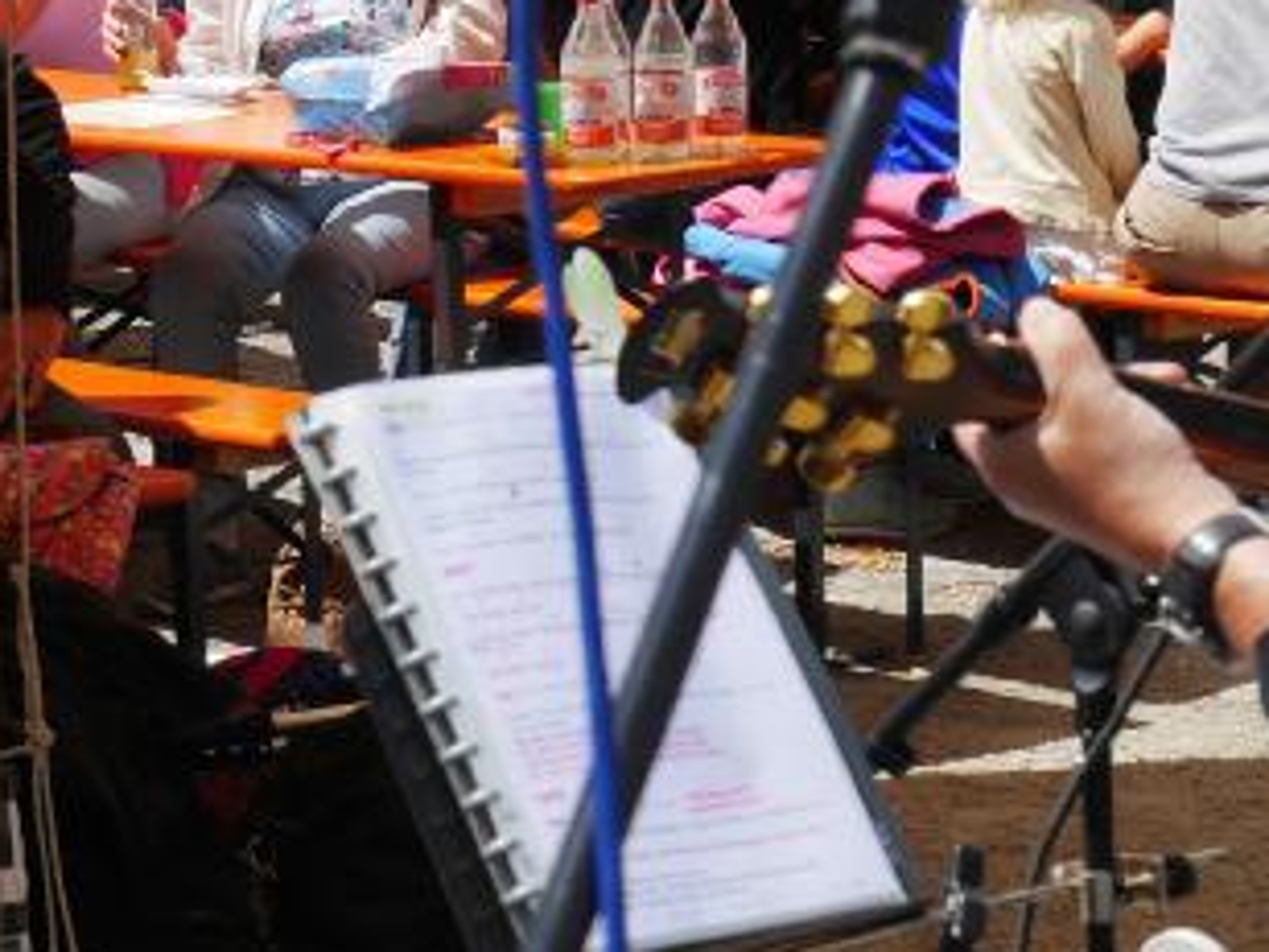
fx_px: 6085
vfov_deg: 8.9
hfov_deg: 11.8
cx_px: -49
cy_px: 37
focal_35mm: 166
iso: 200
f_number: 9
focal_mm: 32
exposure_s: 1/320
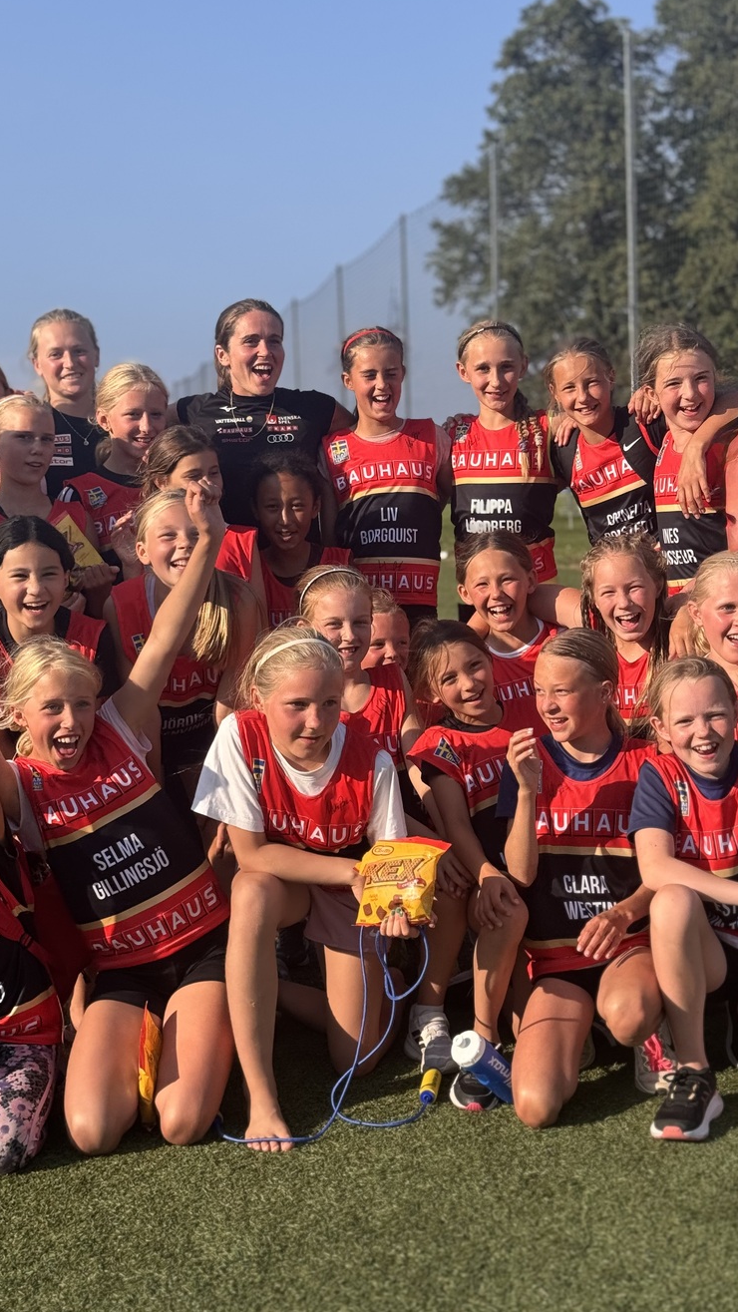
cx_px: 351
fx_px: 1843
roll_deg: +0.4
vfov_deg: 39.2
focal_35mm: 53
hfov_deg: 22.6
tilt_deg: +0.3
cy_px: 658
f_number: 1.78
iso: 64
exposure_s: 1/3425
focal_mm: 6.76
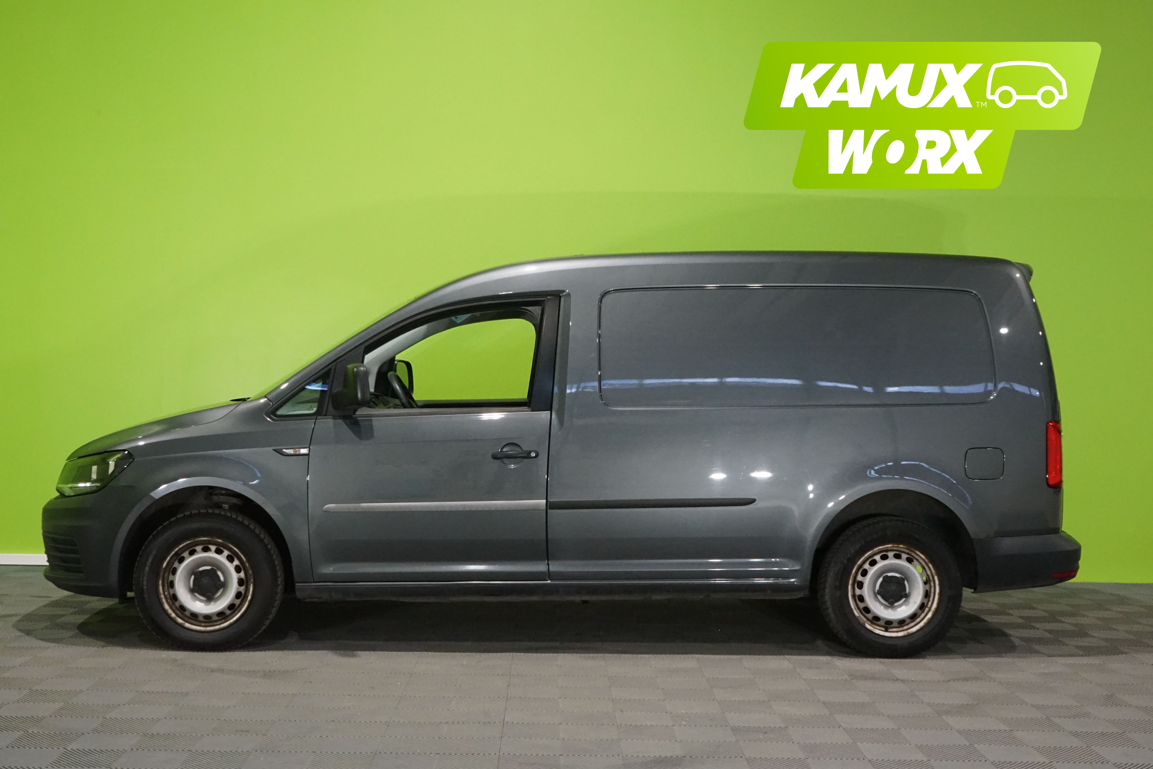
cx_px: 576
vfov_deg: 31.2
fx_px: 1377
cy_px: 384
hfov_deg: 45.4
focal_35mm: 43
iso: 6400
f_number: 14
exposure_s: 1/50
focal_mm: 43
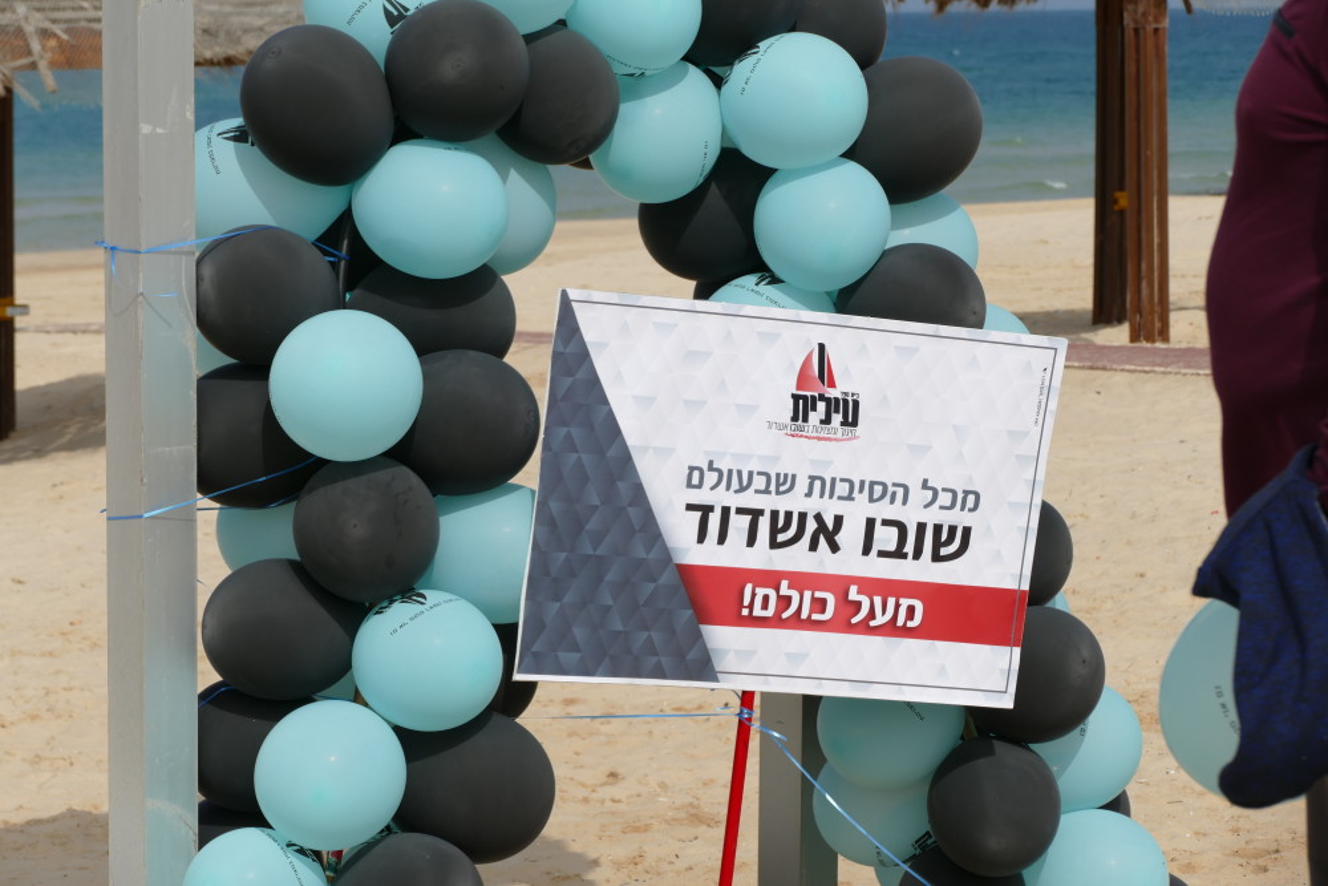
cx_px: 664
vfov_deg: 10.6
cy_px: 443
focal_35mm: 130
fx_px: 4796
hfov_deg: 15.8
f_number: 5
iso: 125
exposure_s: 1/2000
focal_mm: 47.46
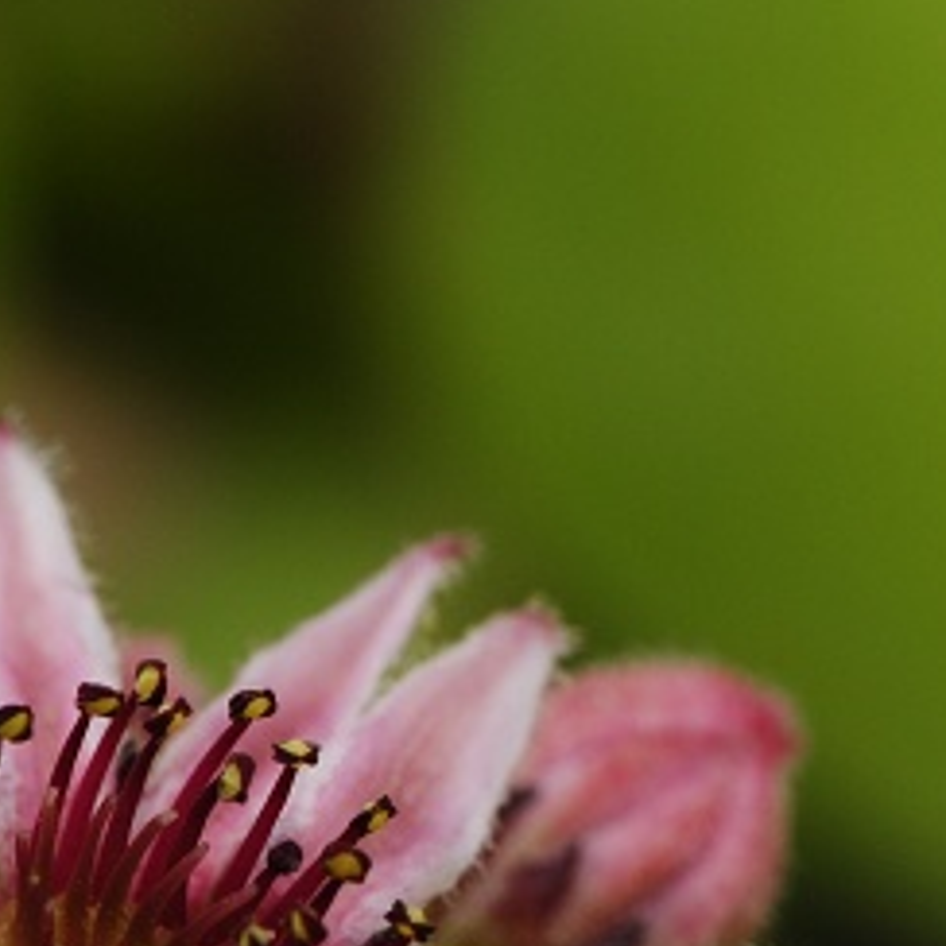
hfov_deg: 4.9
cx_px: 814
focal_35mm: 356
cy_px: 764
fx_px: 11019
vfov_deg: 4.9
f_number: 13
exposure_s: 1/80
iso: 200
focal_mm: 85
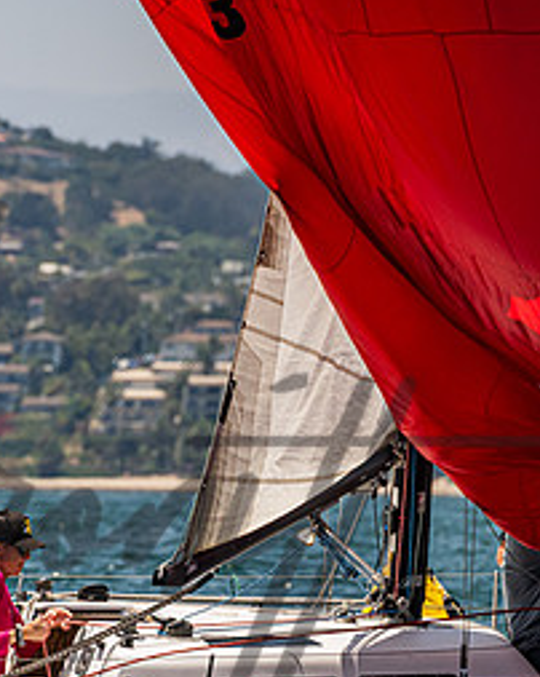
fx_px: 11201
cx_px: 32
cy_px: 504
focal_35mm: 560
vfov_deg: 3.5
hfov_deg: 2.8
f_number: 8
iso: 500
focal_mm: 260
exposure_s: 1/2500
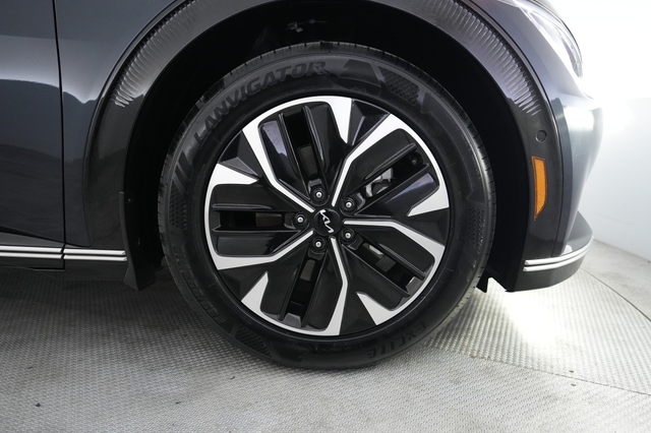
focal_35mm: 24
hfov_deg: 73.8
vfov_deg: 53.1
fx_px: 434
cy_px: 216
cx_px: 326
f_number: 2.8
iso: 5000
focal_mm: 24
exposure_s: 1/160
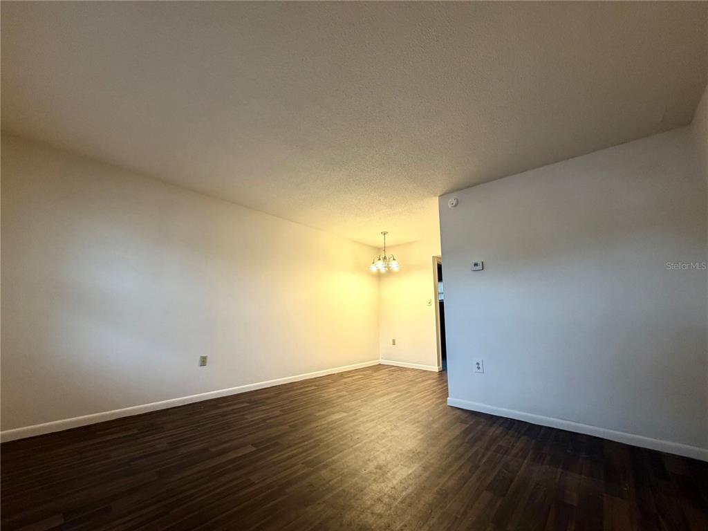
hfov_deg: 102.1
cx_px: 354
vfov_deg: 85.7
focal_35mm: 14
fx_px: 286
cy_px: 266
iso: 250
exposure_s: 1/60
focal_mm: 2.22
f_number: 2.2
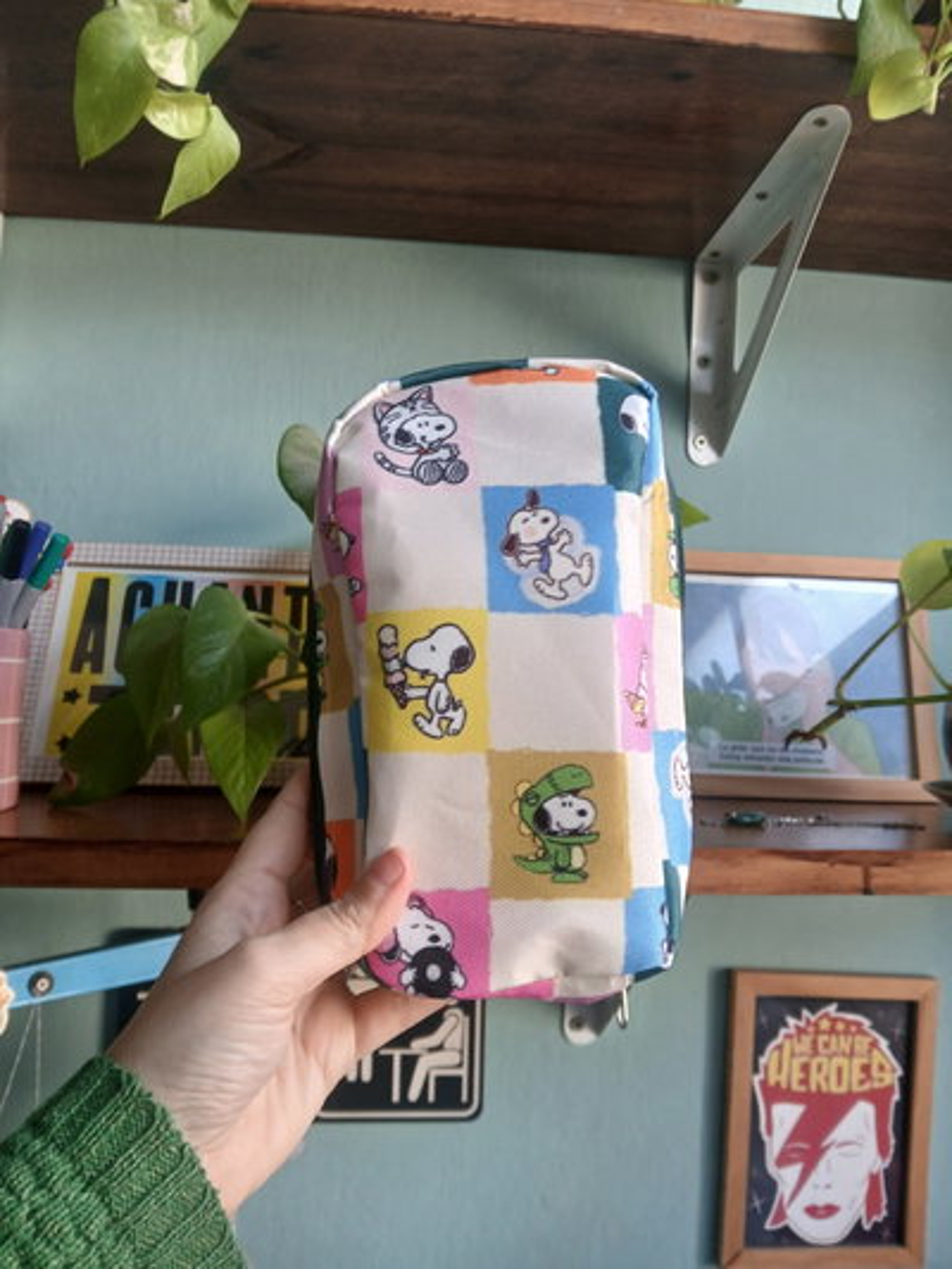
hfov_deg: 53.1
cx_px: 476
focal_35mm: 26
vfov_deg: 67.3
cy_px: 634
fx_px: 953
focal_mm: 3.98
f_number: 1.8
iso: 100
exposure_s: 1/50
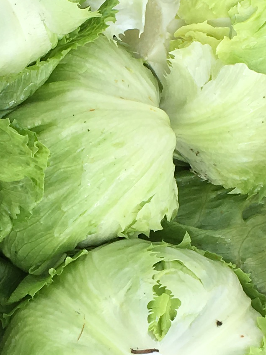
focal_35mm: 138
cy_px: 309
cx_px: 85
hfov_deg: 10.7
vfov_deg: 14.2
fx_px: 1414
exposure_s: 1/1374
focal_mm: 4.15
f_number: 2.2
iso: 25
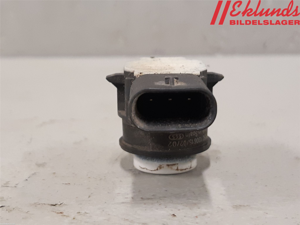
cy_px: 112
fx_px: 225
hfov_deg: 67.3
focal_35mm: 26
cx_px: 150
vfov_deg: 53.1
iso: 200
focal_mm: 3.93
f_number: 1.7
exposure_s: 1/50
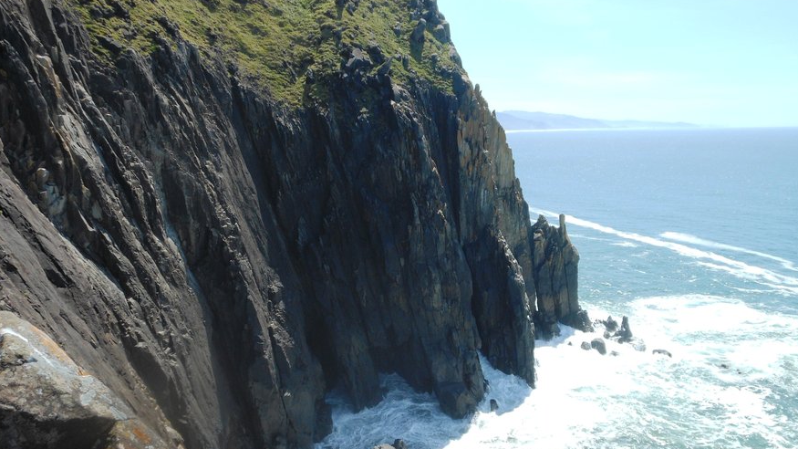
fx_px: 592
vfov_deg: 41.1
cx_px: 405
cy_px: 289
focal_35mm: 28
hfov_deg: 67.9
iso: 80
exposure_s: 1/640
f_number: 3.2
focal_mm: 4.5
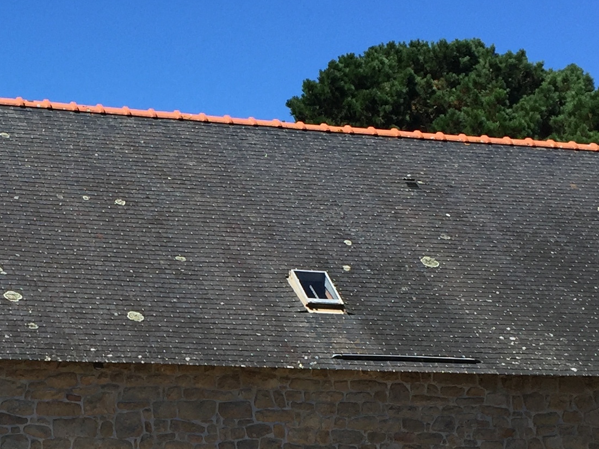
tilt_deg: +6.4
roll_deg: +0.1
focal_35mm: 86
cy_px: 382
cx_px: 74
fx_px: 1488
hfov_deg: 22.3
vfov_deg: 17.0
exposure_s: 1/1799
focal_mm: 4.15
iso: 32
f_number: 2.2
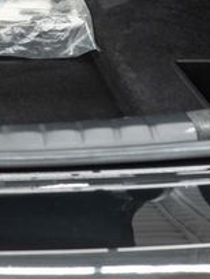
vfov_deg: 22.5
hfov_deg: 16.5
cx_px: -76
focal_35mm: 84
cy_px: 7
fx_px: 679
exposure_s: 1/40
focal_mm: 28
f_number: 3.2
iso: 800
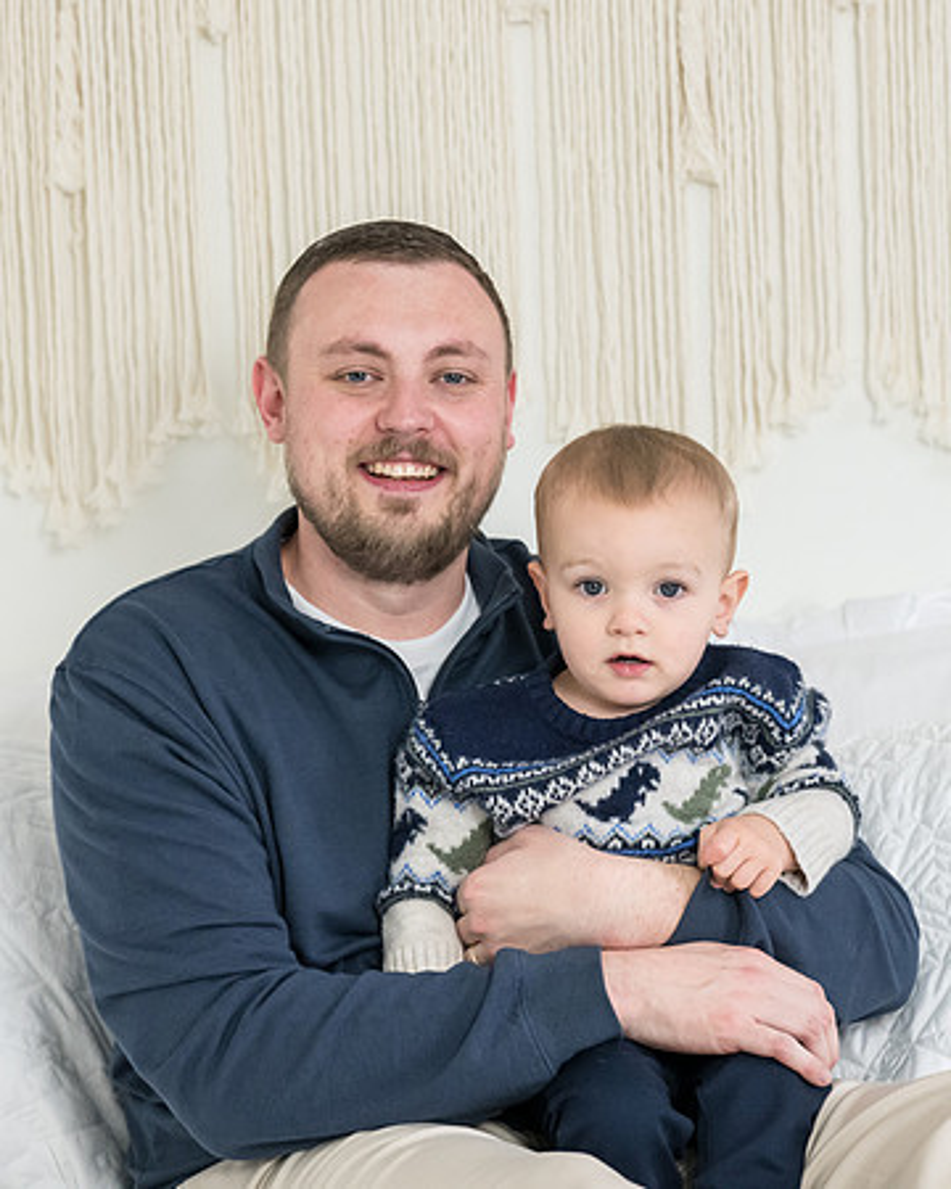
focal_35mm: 91
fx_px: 3213
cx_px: 475
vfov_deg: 20.9
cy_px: 500
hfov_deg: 16.8
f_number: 4
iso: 2500
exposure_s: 1/320
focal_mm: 56
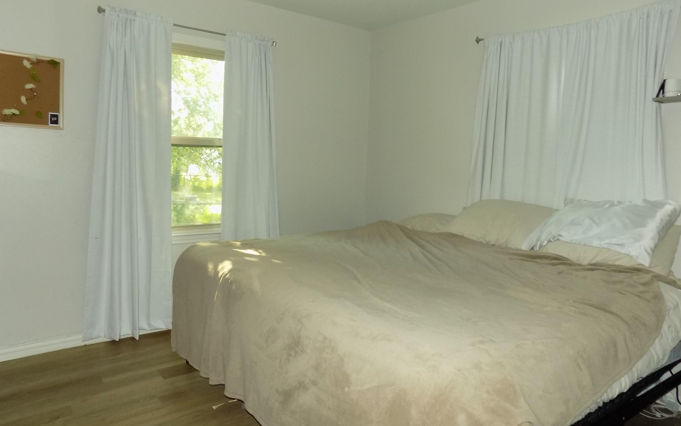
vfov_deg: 49.2
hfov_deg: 72.5
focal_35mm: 25
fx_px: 464
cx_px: 335
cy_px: 192
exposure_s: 1/30
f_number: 3.1
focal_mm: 4
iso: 200
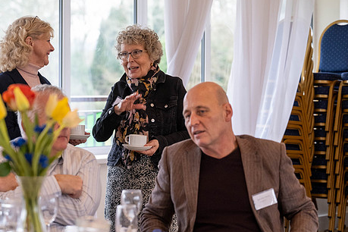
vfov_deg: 11.5
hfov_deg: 17.2
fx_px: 1150
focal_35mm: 119
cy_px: 98
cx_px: 135
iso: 1000
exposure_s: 1/80
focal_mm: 70
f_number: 2.8
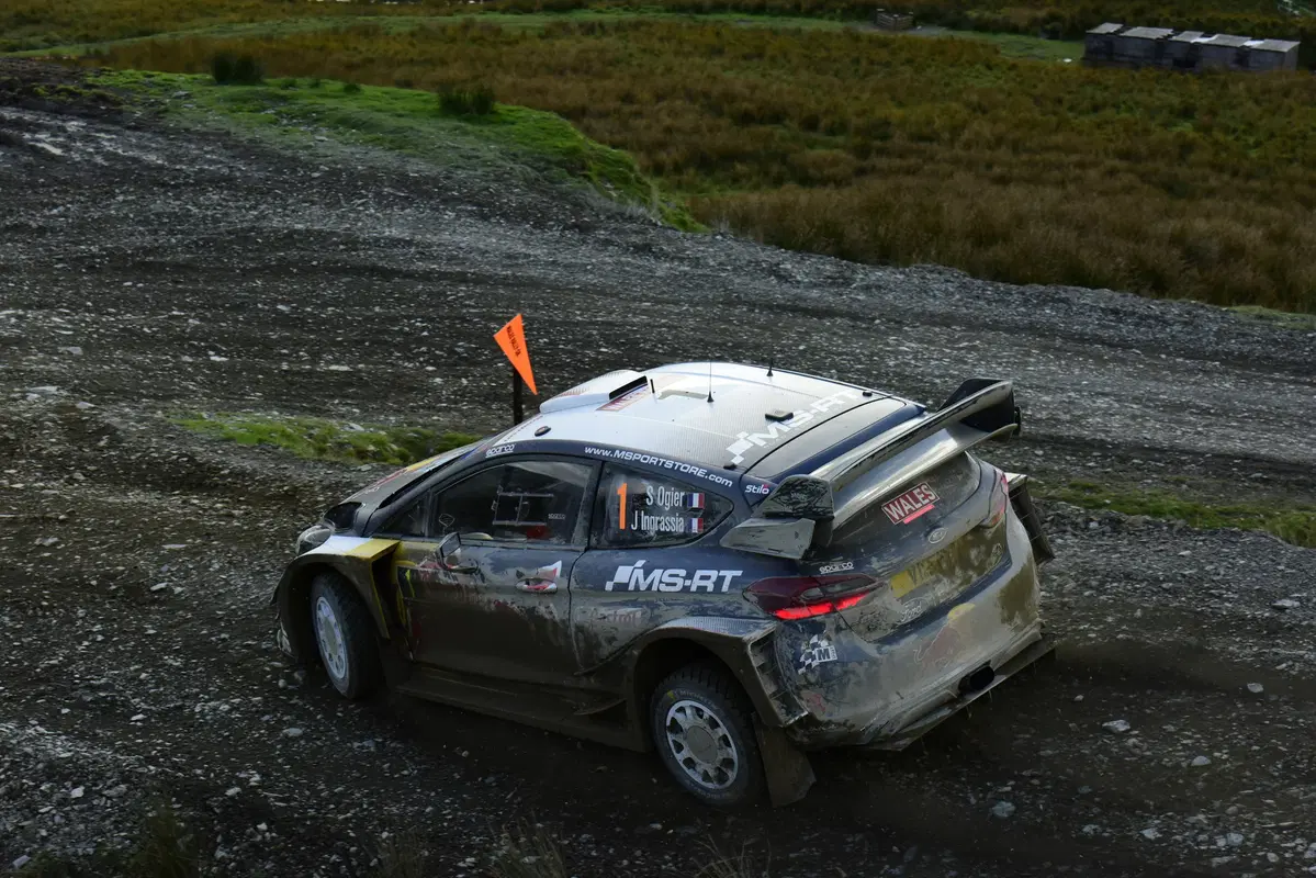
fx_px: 2559
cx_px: 658
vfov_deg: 19.5
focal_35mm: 70
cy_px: 439
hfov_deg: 28.8
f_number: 9
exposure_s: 1/1000
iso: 2000
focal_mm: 70
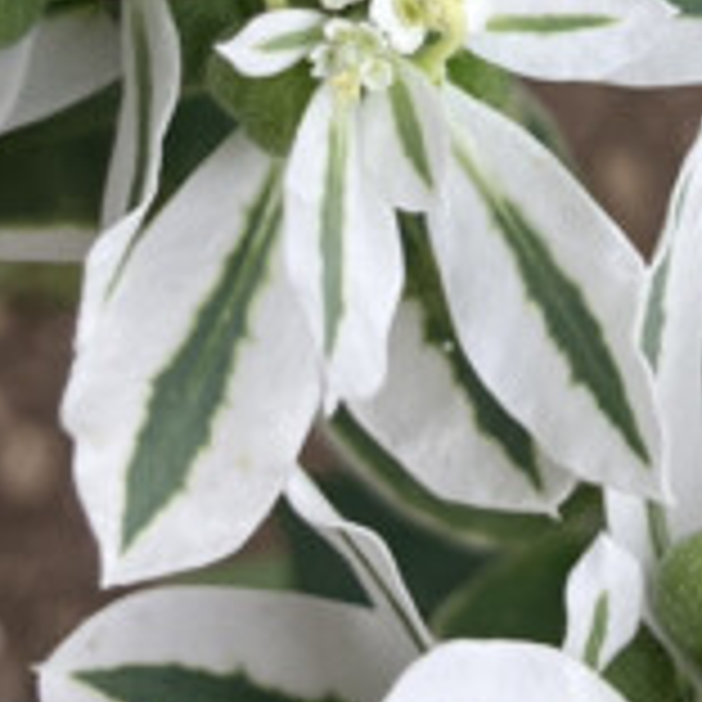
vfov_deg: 16.4
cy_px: -72
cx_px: 576
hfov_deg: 16.7
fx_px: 2363
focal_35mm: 103
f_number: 1.8
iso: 25
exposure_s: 1/121
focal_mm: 3.99
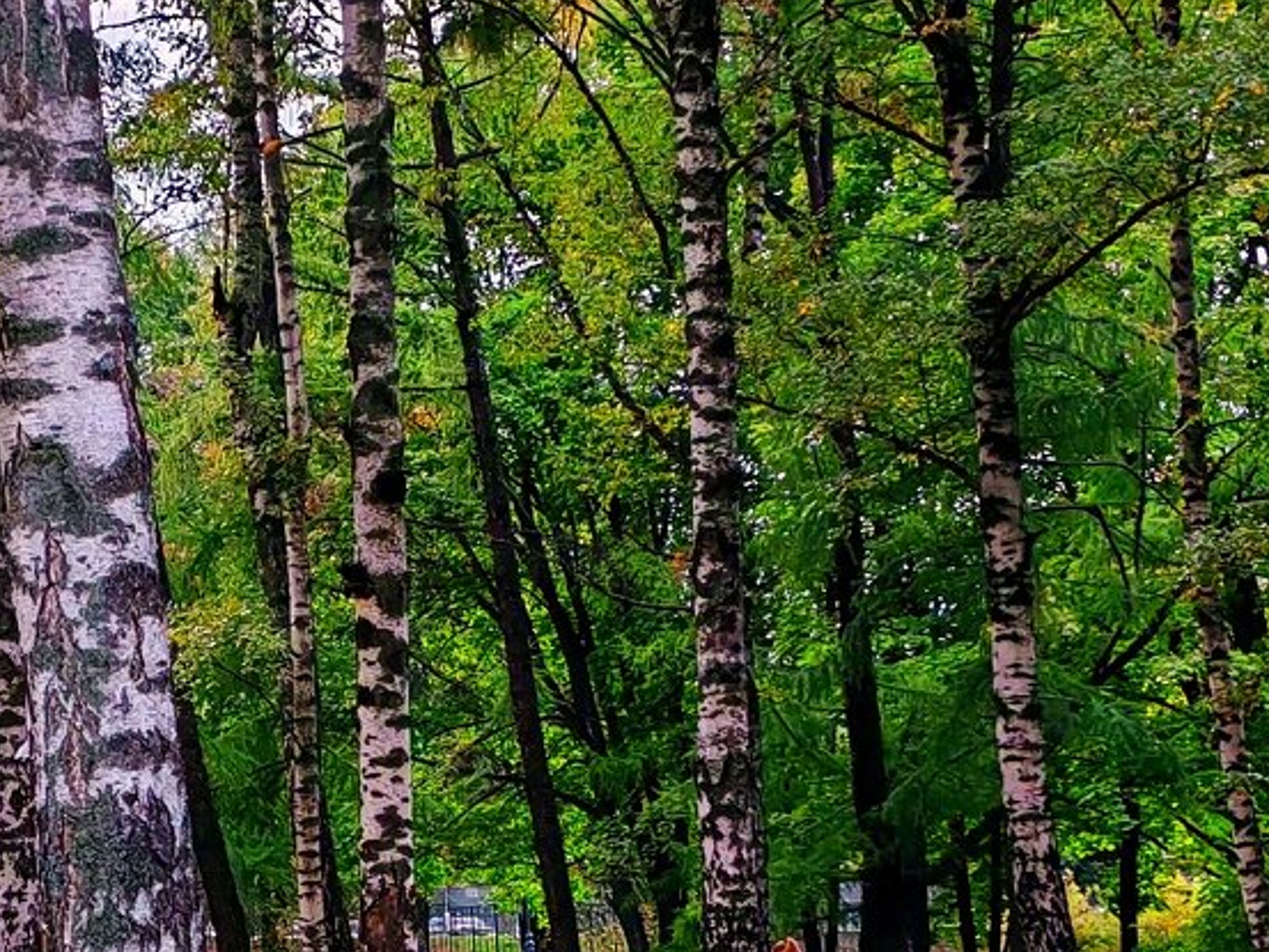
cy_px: 646
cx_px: 271
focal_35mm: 100
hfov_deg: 19.5
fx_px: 3667
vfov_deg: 14.8
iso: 50
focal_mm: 5.52
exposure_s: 1/470
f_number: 1.95
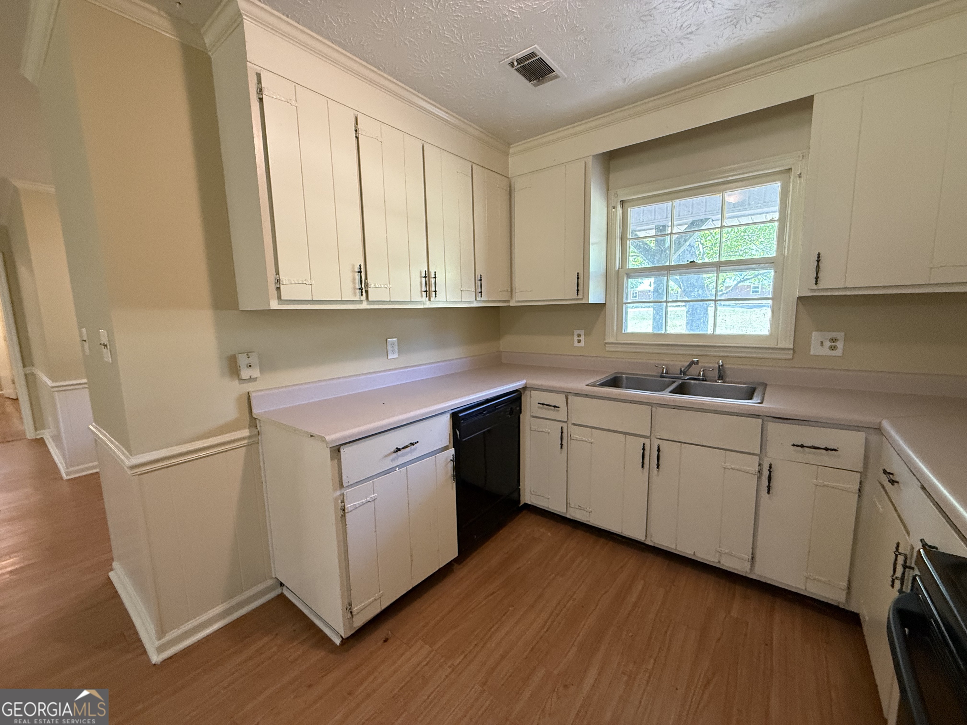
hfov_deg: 102.1
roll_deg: +1.3
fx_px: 391
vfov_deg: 85.7
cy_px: 362
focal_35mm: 14
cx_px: 484
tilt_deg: -7.4
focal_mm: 2.22
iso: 400
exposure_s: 1/60
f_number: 2.2
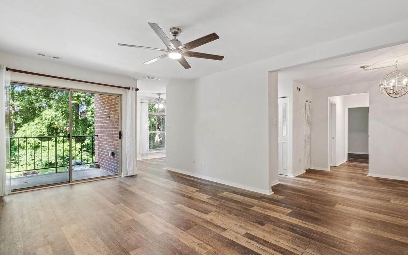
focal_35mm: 17
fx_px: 189
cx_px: 204
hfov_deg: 94.4
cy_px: 130
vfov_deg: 68.0
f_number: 8
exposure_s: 1/10
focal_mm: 16
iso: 200
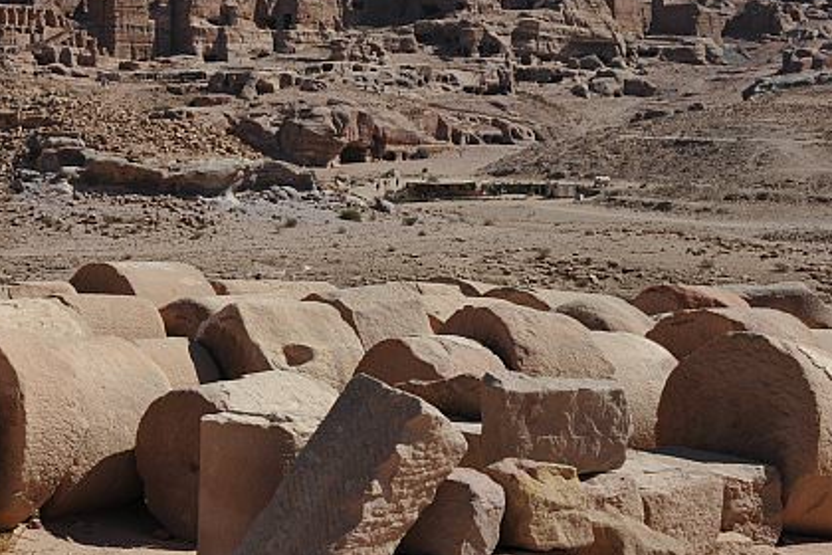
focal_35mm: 90
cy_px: 86
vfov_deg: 15.1
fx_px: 2080
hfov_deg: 21.7
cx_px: -18
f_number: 11
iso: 200
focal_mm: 42
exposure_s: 1/500
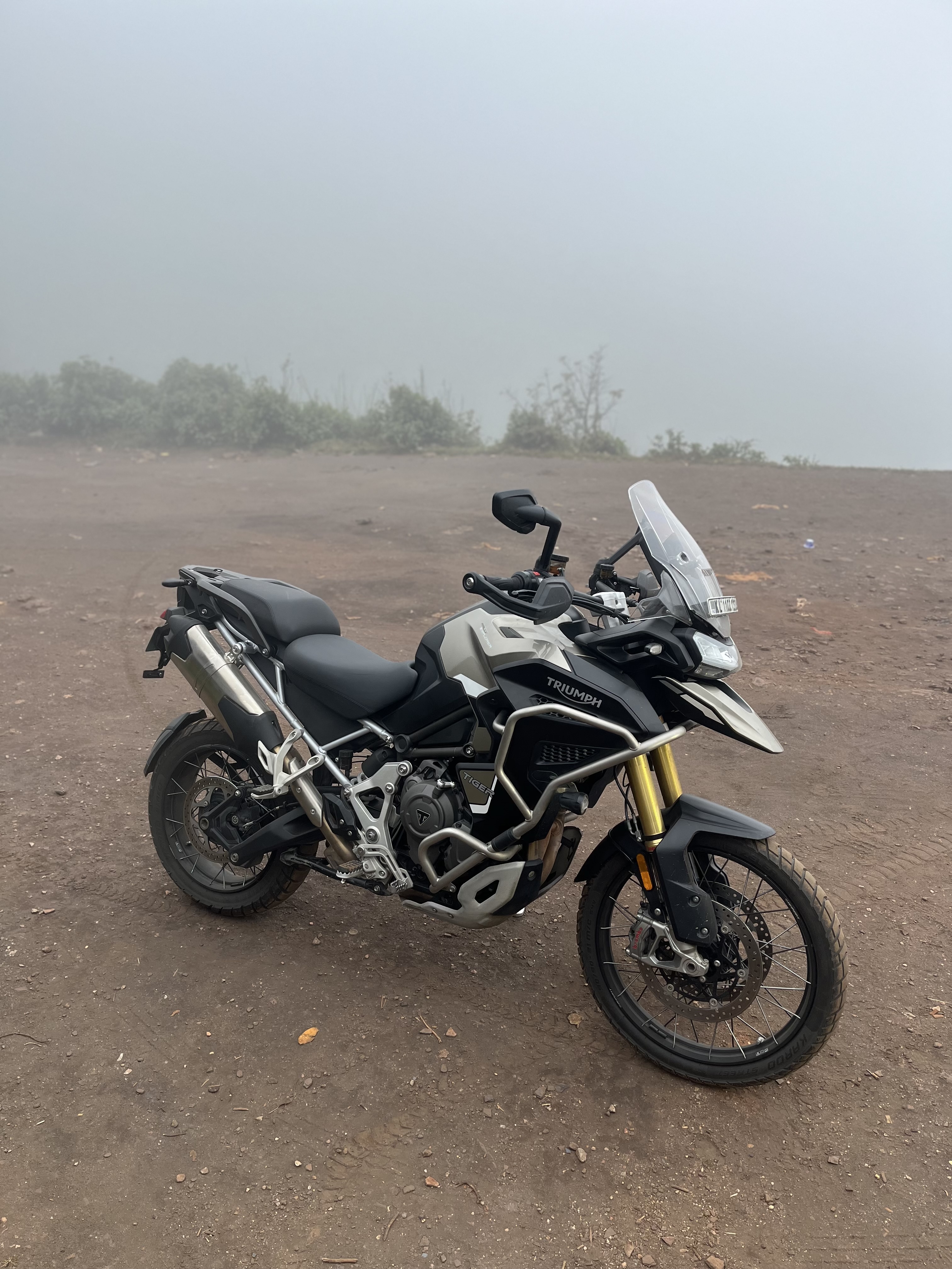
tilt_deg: -20.6
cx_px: 476
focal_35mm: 26
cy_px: 634
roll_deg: +2.1
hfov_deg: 53.1
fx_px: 953
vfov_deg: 67.3
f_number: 1.6
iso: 50
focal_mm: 5.1
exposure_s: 1/2179
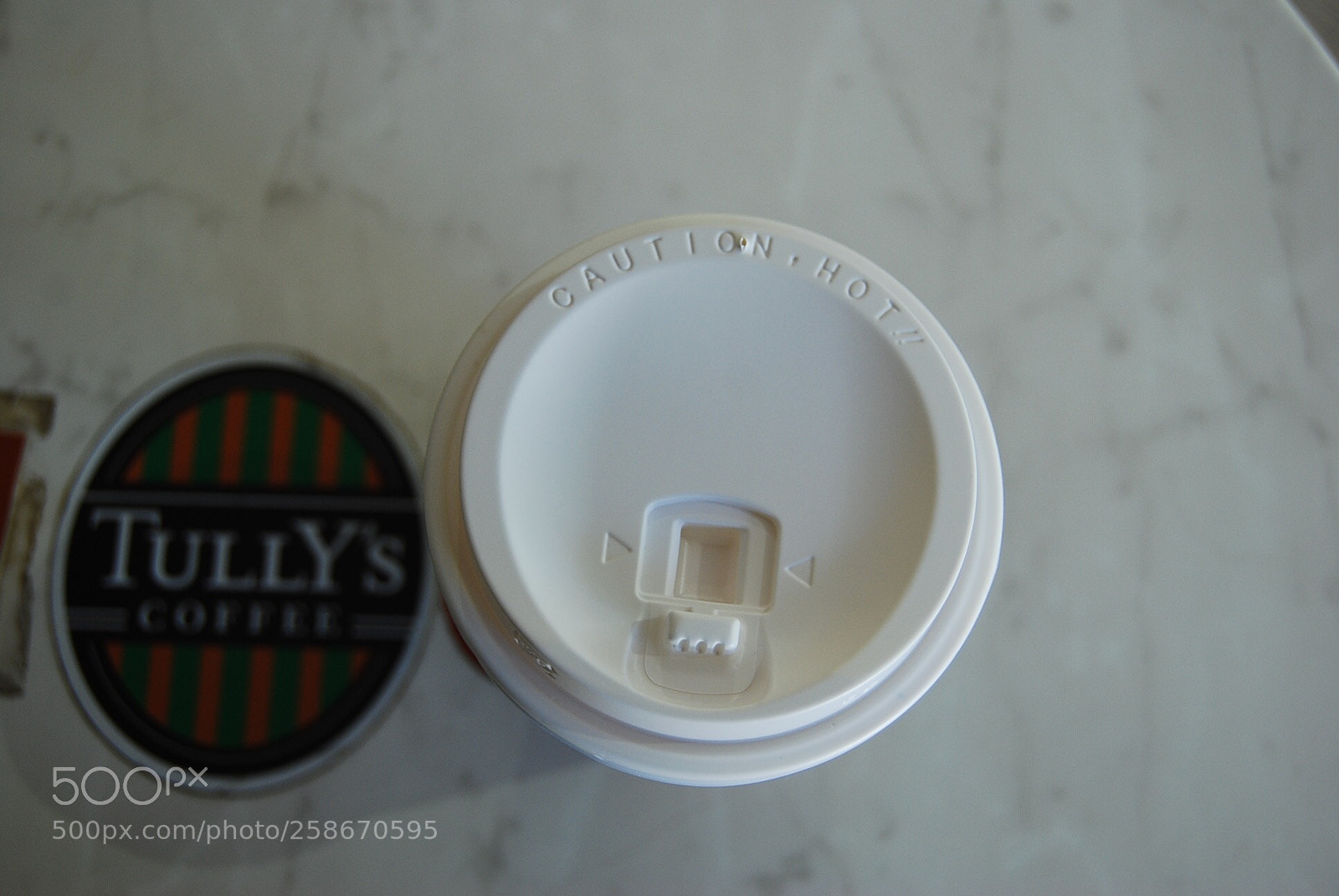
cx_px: 670
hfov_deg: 46.3
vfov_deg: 32.0
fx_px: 1564
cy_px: 448
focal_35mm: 42
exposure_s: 1/60
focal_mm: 28
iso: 200
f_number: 4.2
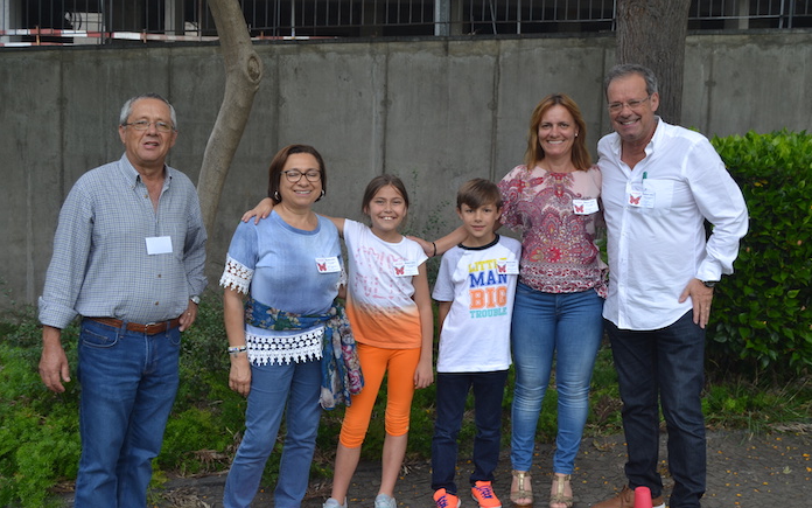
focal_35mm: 40
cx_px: 406
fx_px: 885
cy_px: 253
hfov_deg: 49.3
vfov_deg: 32.0
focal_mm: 26
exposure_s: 1/125
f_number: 5.6
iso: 100
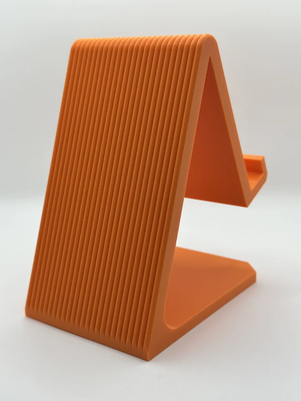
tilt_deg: -14.5
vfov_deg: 39.7
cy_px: 200
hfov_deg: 30.3
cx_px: 150
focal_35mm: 48
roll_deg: +1.1
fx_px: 557
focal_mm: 6.86
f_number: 1.78
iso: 80
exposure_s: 1/580
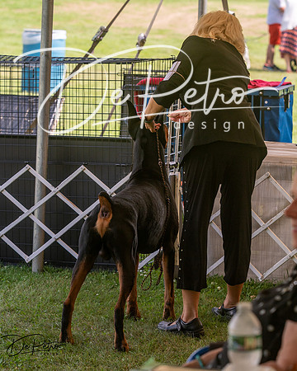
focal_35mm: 169
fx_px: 1856
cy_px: 169
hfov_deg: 9.1
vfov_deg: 11.4
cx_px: 111
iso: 125
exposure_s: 1/640
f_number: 5
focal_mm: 100
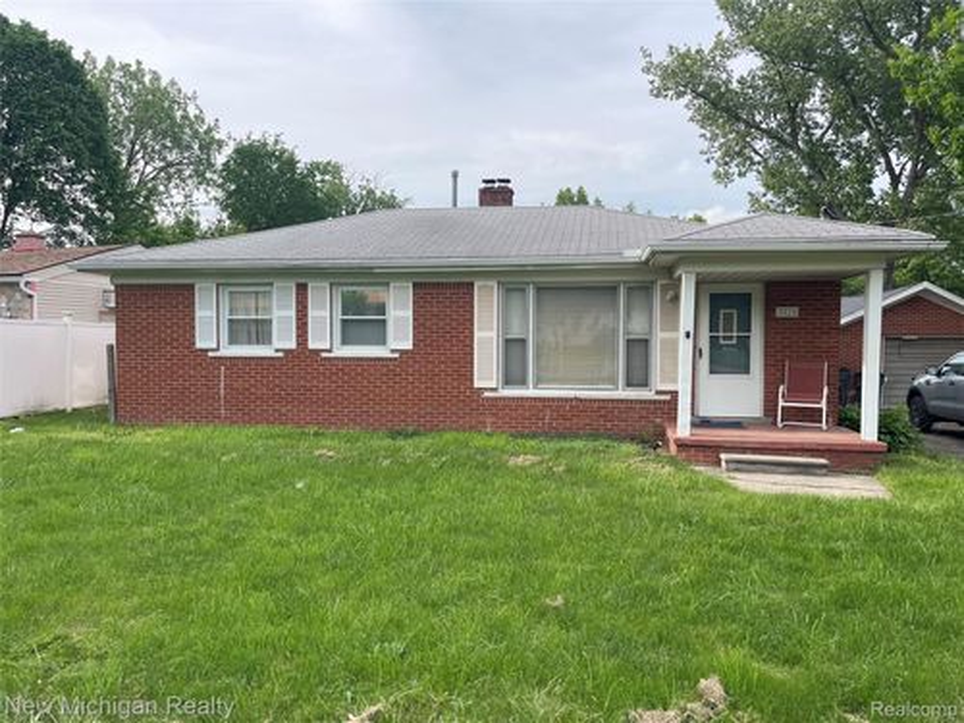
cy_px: 362
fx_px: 696
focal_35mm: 25
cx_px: 482
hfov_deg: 69.4
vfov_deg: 54.9
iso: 32
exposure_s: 1/1387
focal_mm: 5.1
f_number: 1.6
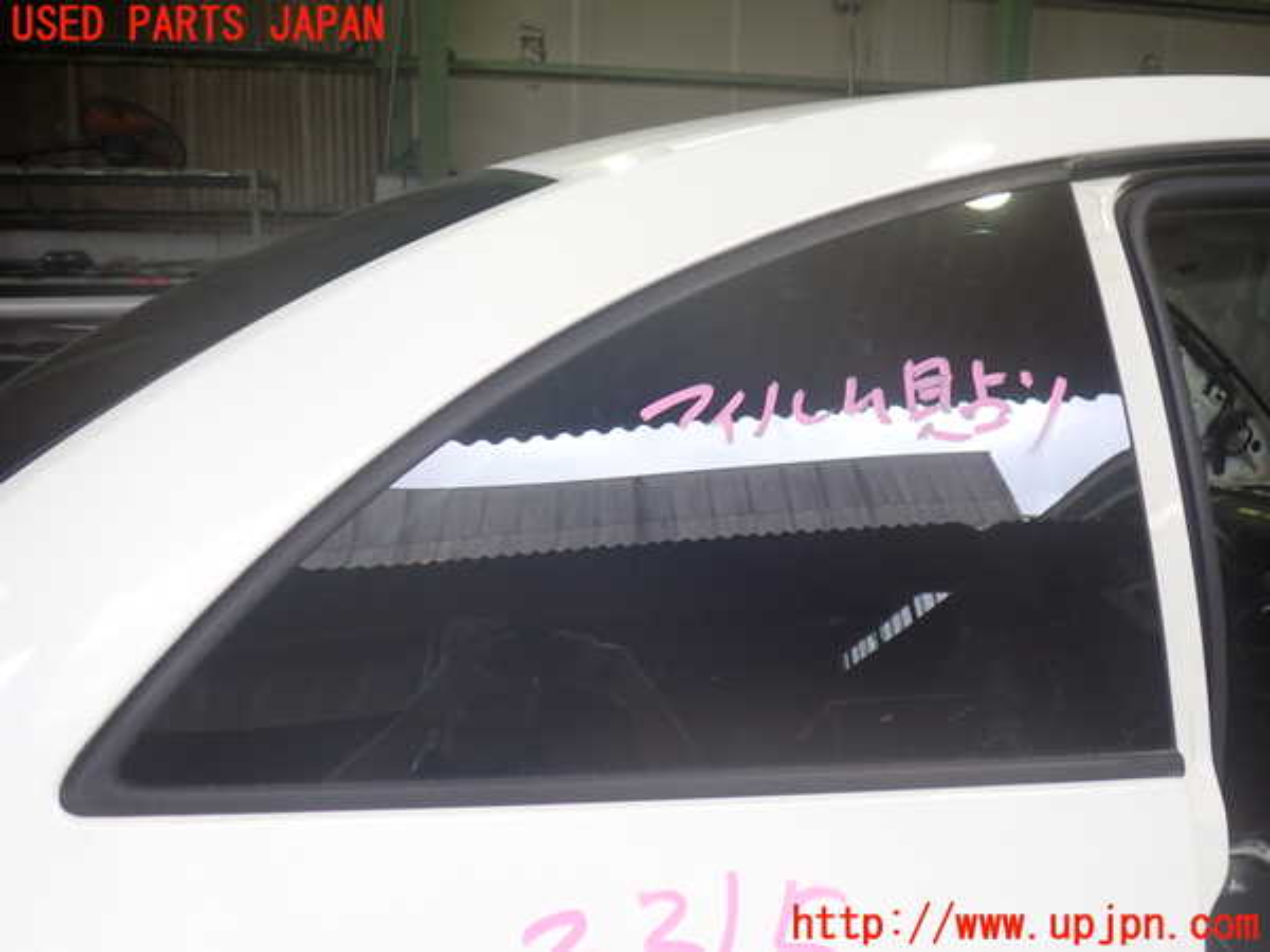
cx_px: 635
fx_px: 1101
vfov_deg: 46.8
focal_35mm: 30
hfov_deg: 60.0
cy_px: 476
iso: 200
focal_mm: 5.4
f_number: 2.3
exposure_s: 1/100
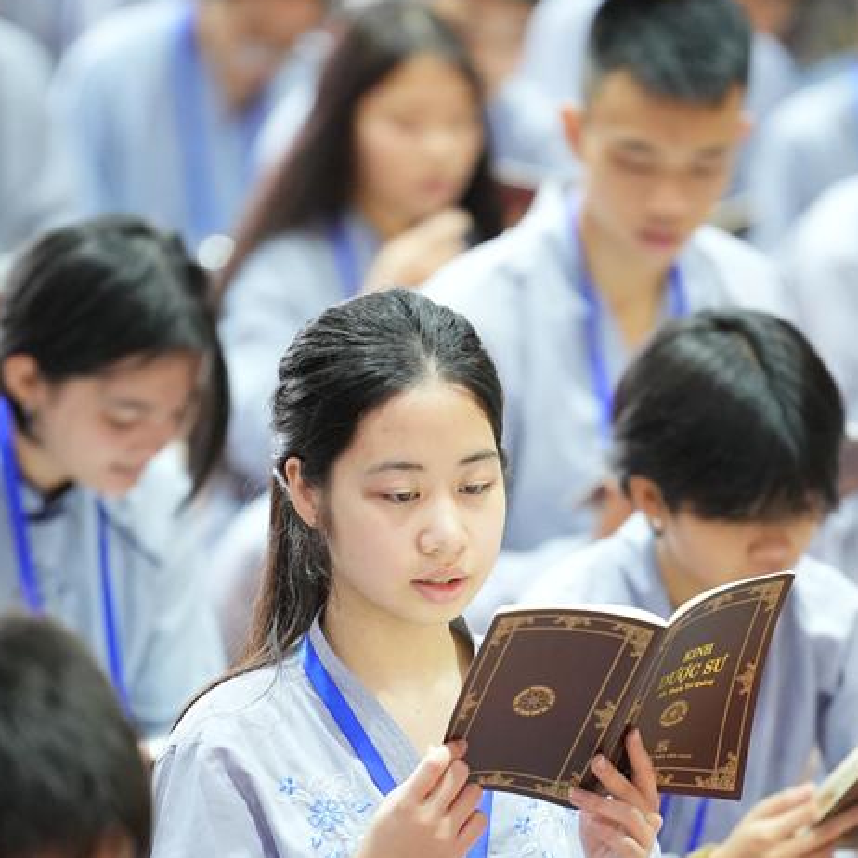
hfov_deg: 4.0
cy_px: 687
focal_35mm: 441
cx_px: 498
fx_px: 12367
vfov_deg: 4.0
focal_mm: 200
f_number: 2.8
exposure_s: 1/125
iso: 4000
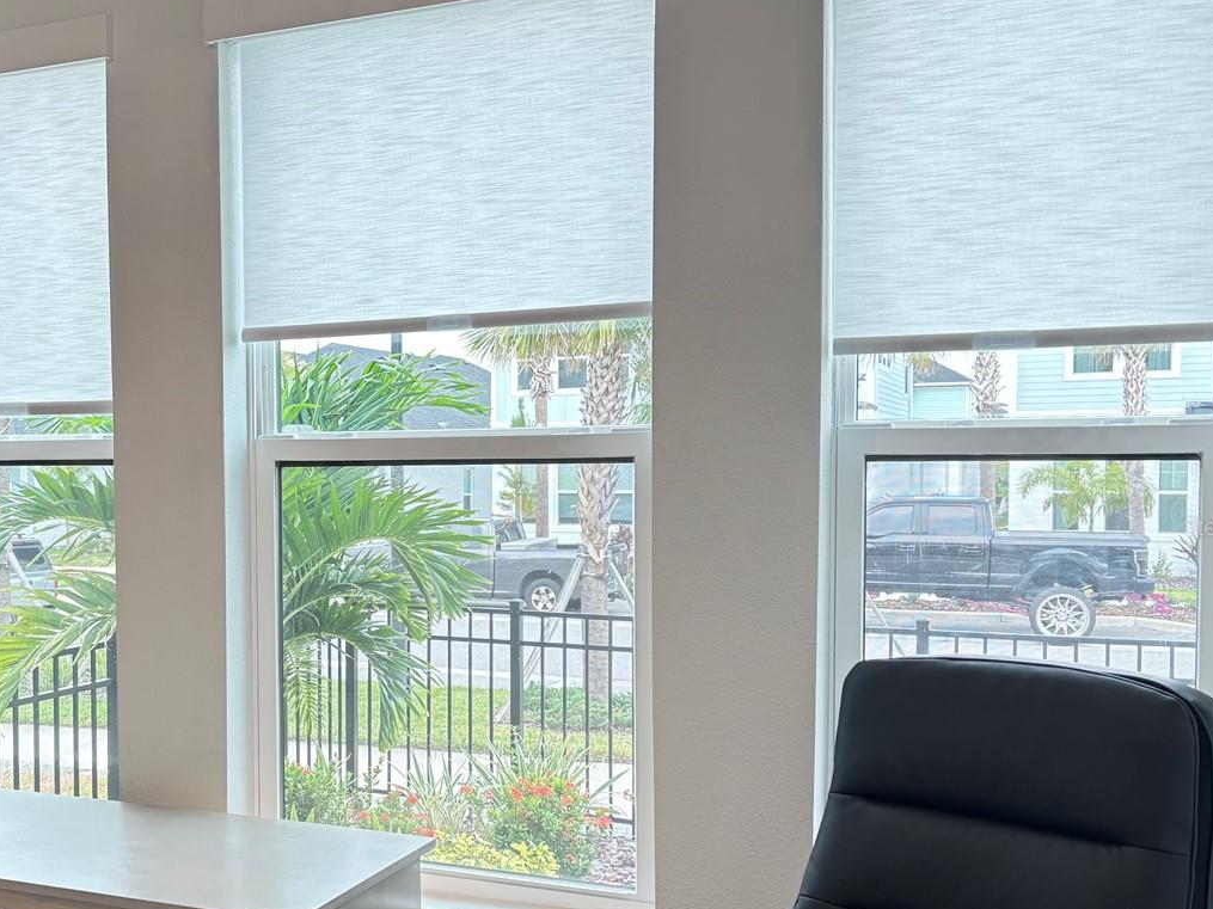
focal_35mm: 41
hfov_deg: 44.6
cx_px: 341
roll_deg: +0.3
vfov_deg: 35.1
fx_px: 1437
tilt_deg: -3.0
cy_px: 526
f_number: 1.6
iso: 125
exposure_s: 1/60
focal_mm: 5.96
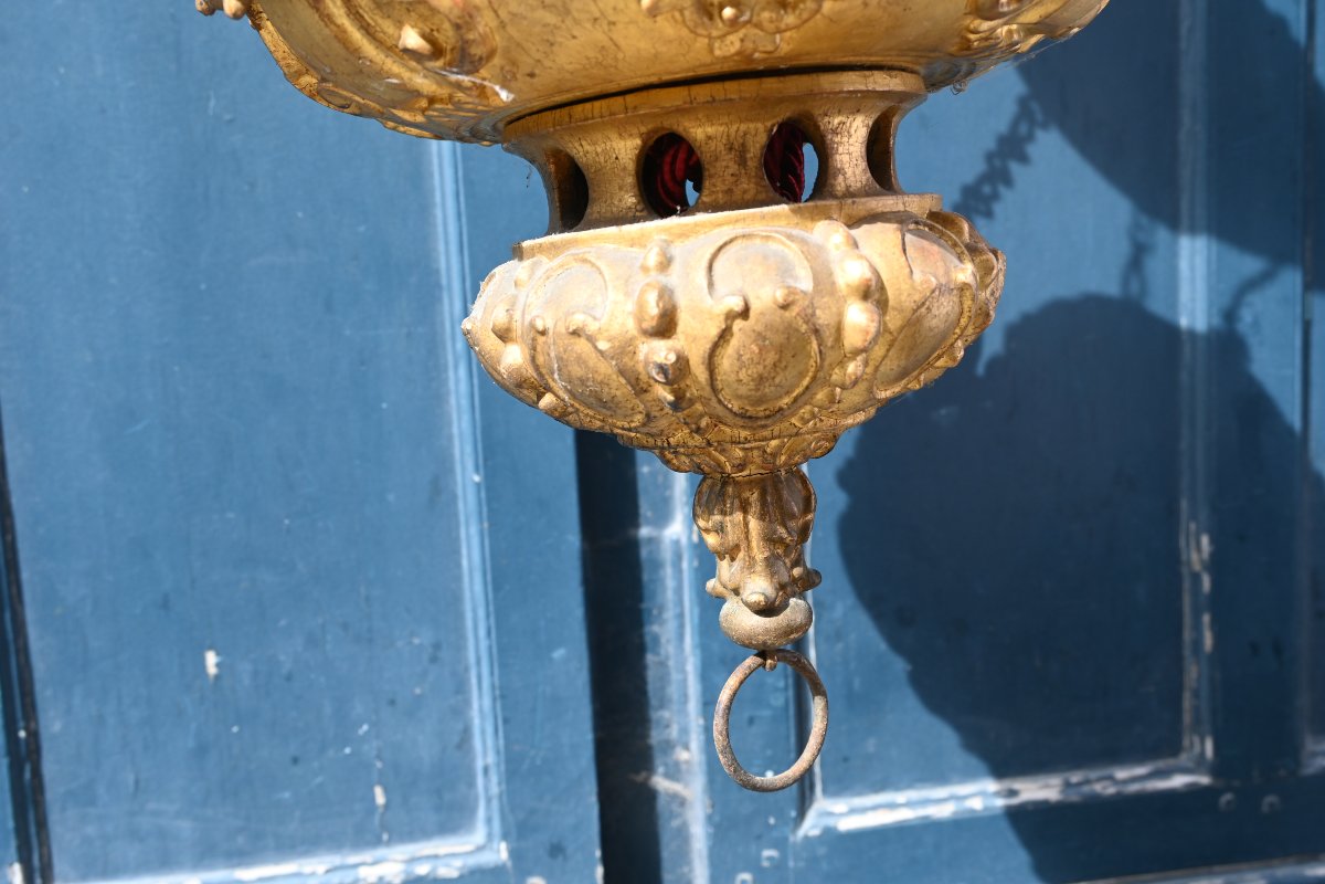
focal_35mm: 39
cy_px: 442
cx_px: 662
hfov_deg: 49.6
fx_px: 1435
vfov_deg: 34.2
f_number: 5.6
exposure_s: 1/250
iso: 200
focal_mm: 26
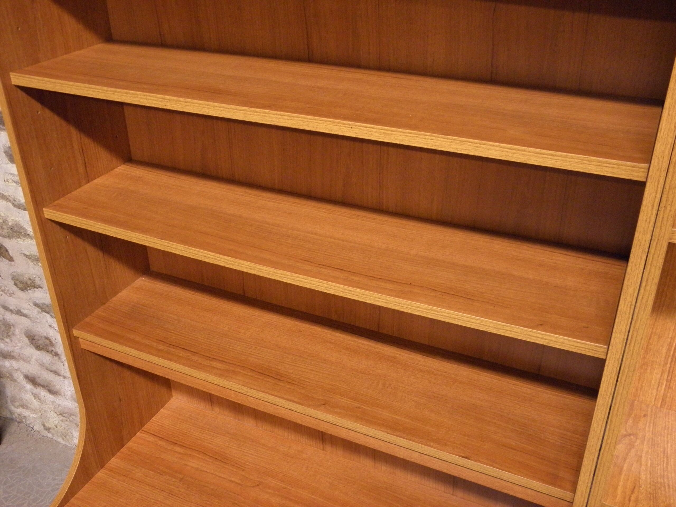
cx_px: 338
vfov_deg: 41.8
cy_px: 254
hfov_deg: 54.0
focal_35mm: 34
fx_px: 664
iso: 400
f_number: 3.7
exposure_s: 1/8
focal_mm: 6.2
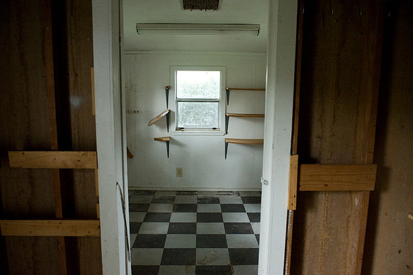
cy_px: 138
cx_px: 206
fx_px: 321
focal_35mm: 28
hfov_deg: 65.5
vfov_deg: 46.4
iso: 3200
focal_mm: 28
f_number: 4
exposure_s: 1/60
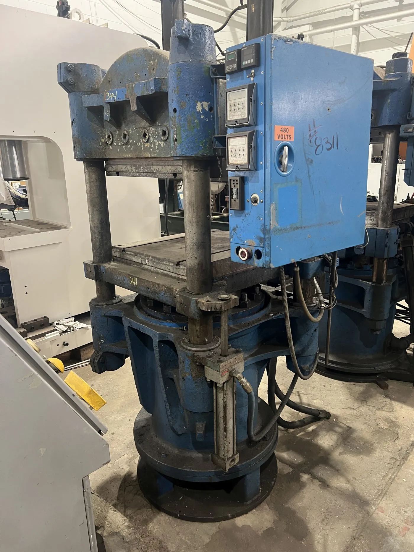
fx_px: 415
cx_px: 207
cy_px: 276
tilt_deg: -15.0
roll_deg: +1.2
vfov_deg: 67.3
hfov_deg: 53.1
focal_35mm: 26
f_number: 1.5
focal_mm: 5.7
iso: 200
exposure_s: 1/60
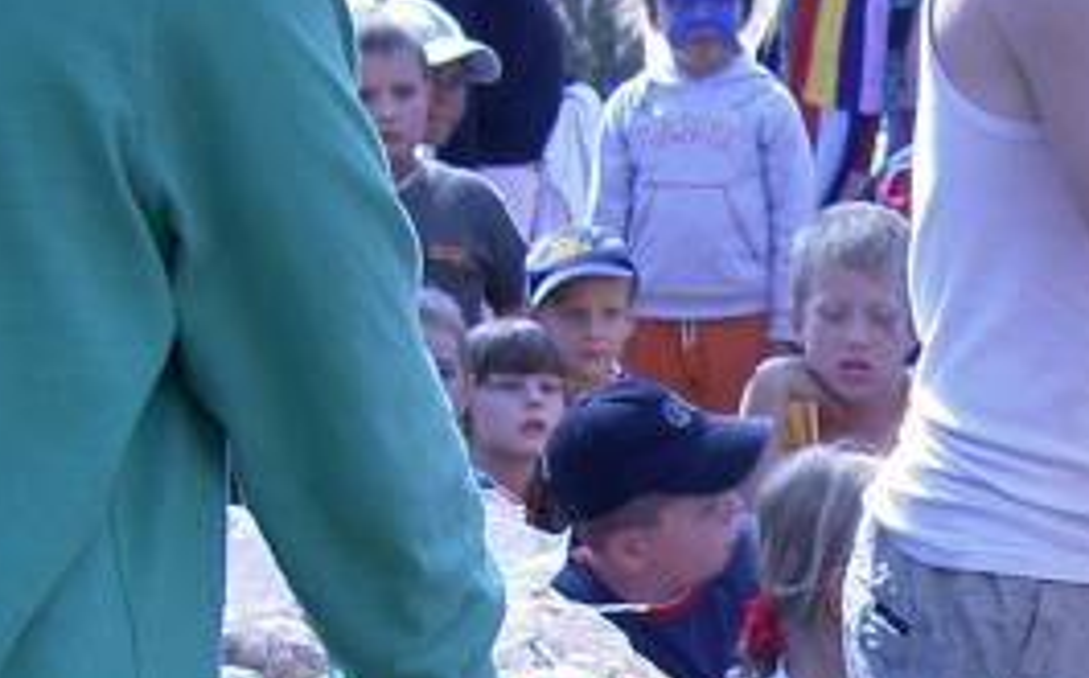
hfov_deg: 16.4
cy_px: 801
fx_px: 3706
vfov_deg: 10.3
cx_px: 1101
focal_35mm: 125
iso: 100
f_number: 2.8
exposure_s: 1/200
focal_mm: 8
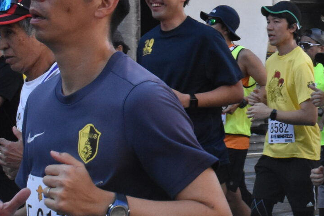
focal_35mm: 145
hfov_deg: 13.9
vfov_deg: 9.5
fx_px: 1303
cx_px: 343
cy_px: 83
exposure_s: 1/640
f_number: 13
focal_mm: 27
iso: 2500
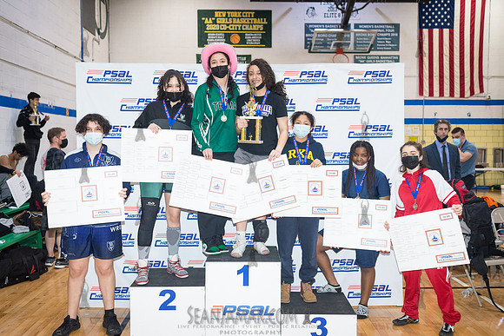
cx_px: 252
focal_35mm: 35
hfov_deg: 54.4
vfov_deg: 37.9
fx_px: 490
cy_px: 168
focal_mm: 35
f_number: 5
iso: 4000
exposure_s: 1/250
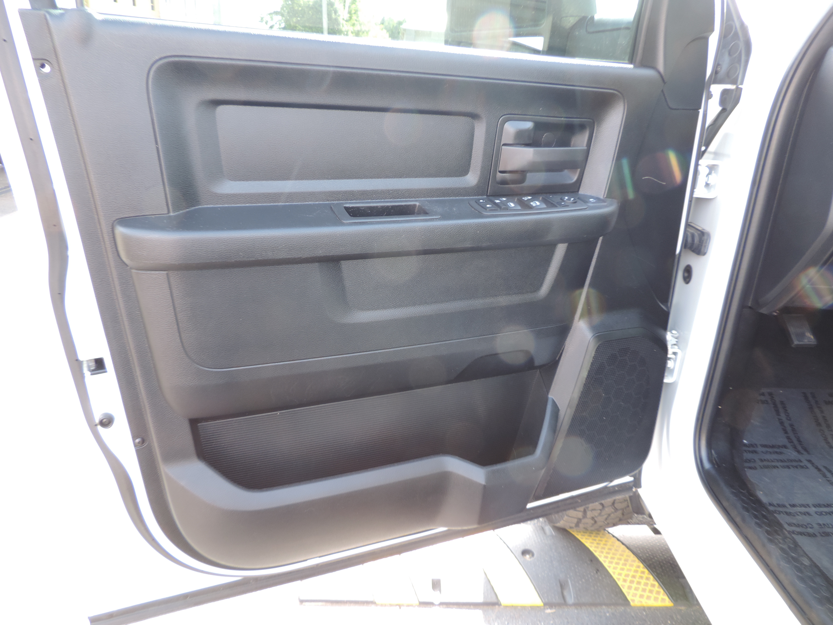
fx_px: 578
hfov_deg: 71.6
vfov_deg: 56.8
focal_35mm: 24
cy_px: 312
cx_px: 416
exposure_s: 1/30
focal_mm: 4.3
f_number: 3
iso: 90
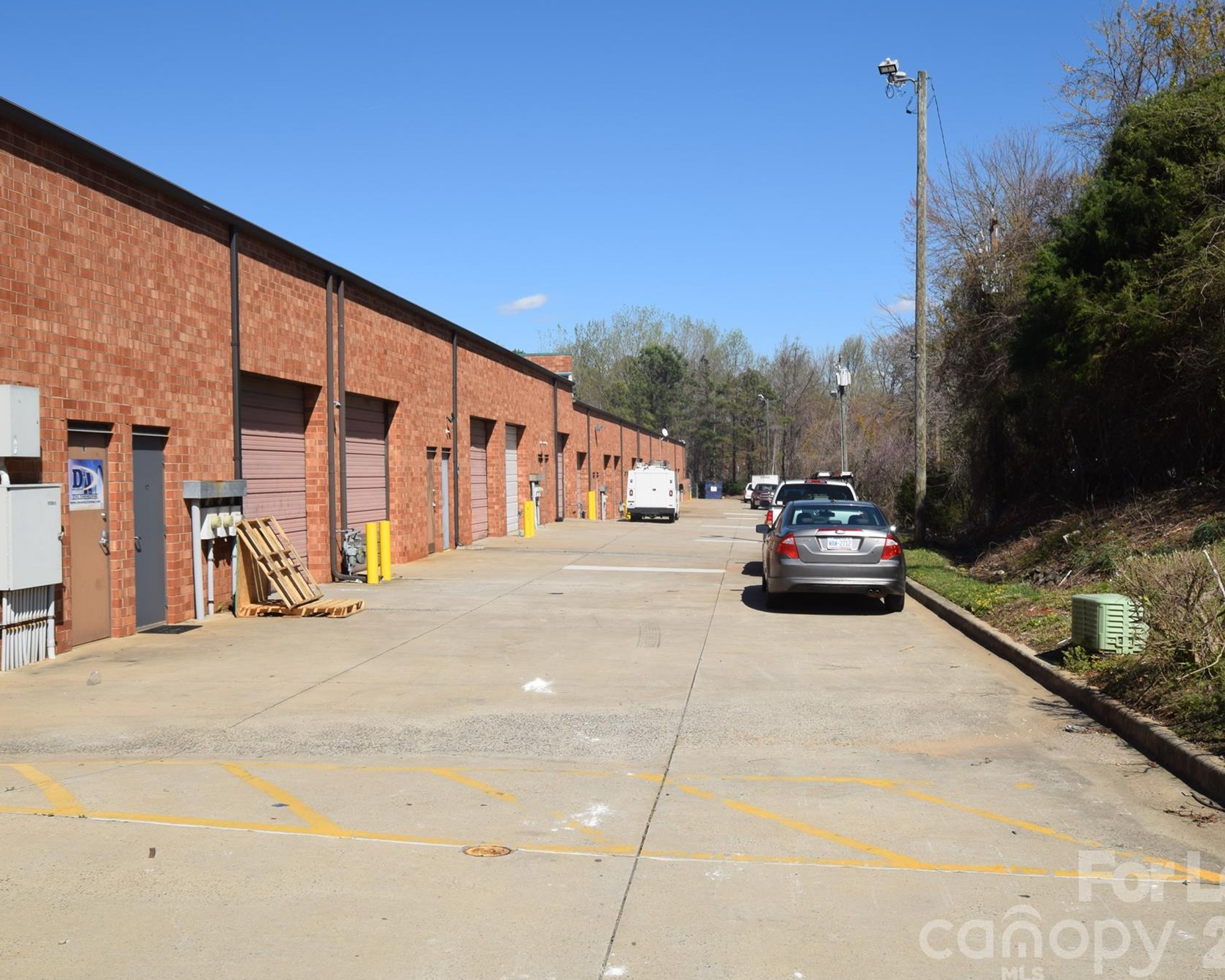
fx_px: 1378
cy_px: 494
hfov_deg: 47.9
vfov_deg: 39.2
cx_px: 609
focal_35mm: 38
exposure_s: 1/200
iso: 100
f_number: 9
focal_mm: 22
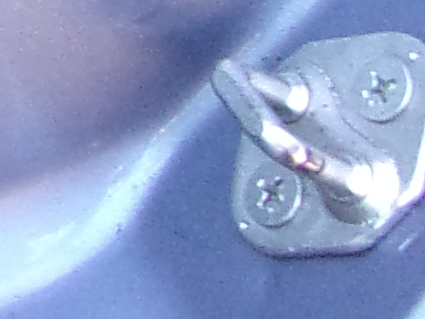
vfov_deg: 6.7
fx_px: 2567
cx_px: -1083
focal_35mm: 209
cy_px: -500
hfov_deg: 7.6
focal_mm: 5.1
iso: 195
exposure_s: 1/34
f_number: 3.9
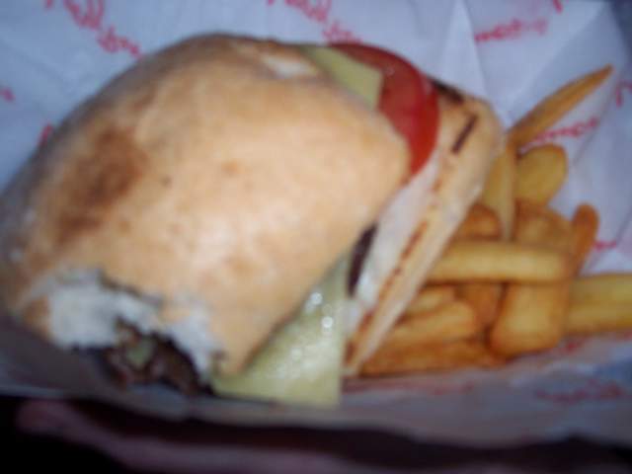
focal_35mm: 38
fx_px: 694
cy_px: 237
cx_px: 316
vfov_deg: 37.7
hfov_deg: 49.0
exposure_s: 1/2
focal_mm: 8
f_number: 2.8
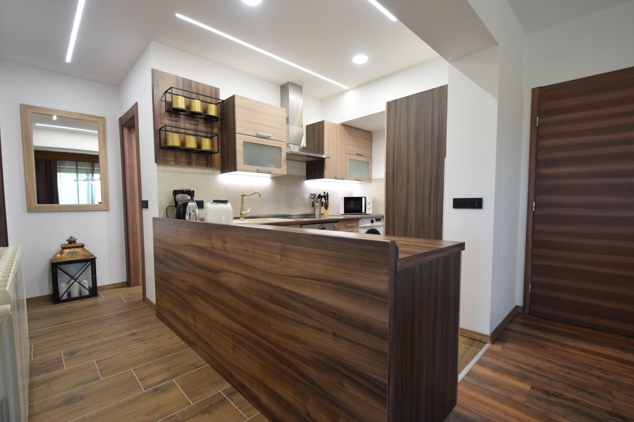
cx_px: 317
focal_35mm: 15
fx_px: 264
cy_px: 211
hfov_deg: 100.4
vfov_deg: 77.3
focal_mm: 10
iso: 640
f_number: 4
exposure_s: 1/60
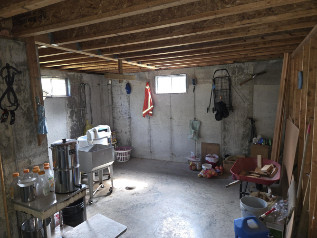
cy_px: 119
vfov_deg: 58.9
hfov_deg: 73.9
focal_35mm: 23
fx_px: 211
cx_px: 158
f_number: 1.8
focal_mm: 5.4
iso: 125
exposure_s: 1/24
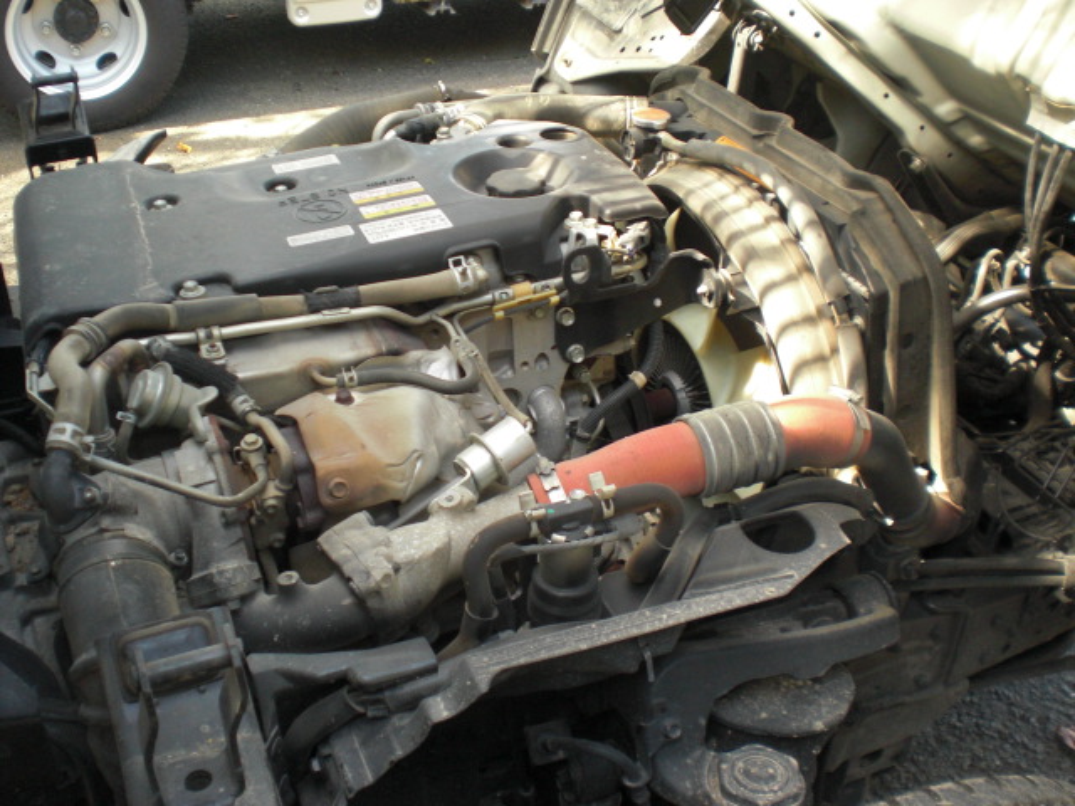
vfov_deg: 37.7
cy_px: 403
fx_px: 1180
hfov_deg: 49.0
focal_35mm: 38
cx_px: 538
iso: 200
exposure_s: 1/100
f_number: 3.1
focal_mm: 6.3
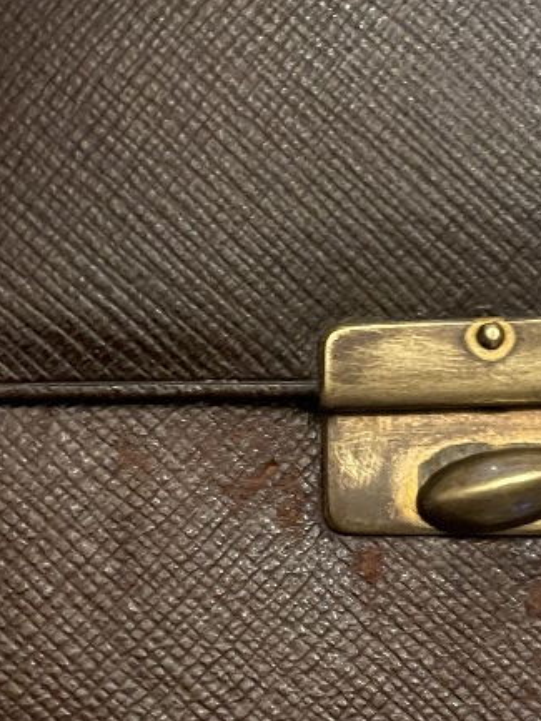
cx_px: 341
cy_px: 410
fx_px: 1500
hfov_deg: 20.4
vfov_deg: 27.0
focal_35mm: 72
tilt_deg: -80.8
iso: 500
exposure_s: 1/50
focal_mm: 4.2
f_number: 1.6
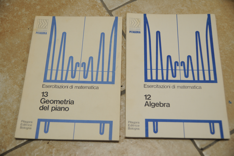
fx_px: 331
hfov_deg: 38.9
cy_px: 78
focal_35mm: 51
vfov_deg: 26.4
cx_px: 117
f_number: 3.2
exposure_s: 1/40
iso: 200
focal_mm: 34
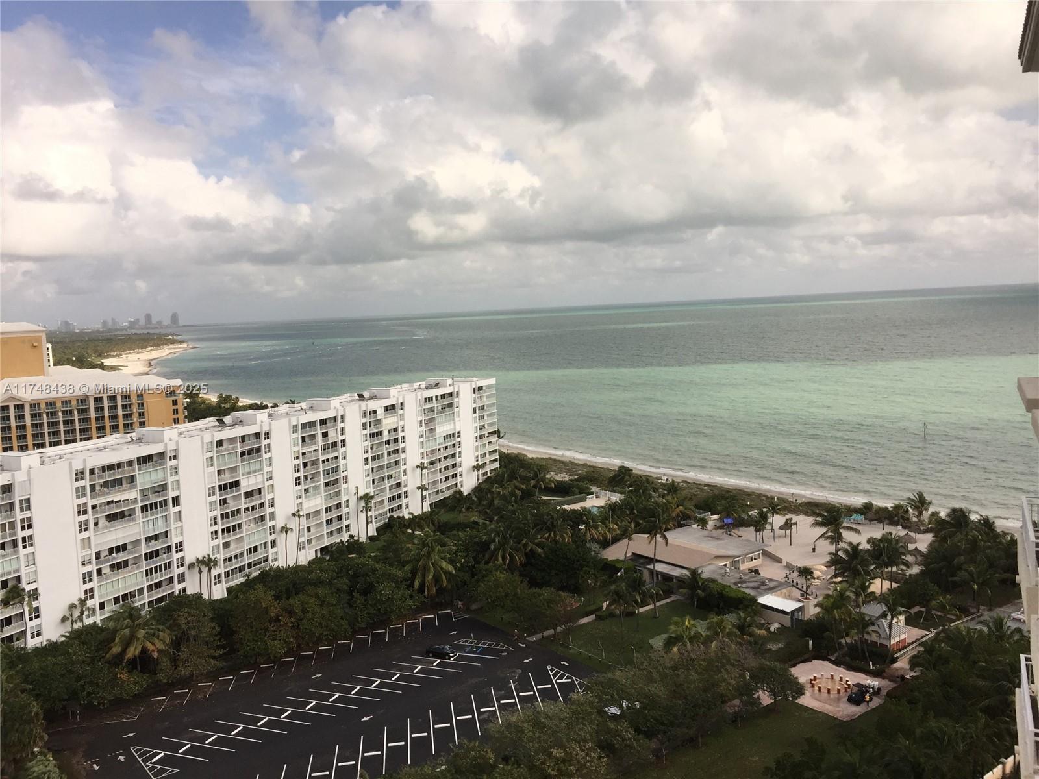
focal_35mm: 29
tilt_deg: -3.4
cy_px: 390
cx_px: 520
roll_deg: +2.1
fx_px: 870
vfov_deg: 48.2
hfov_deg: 61.7
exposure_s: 1/3049
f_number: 2.2
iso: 40
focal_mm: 4.15
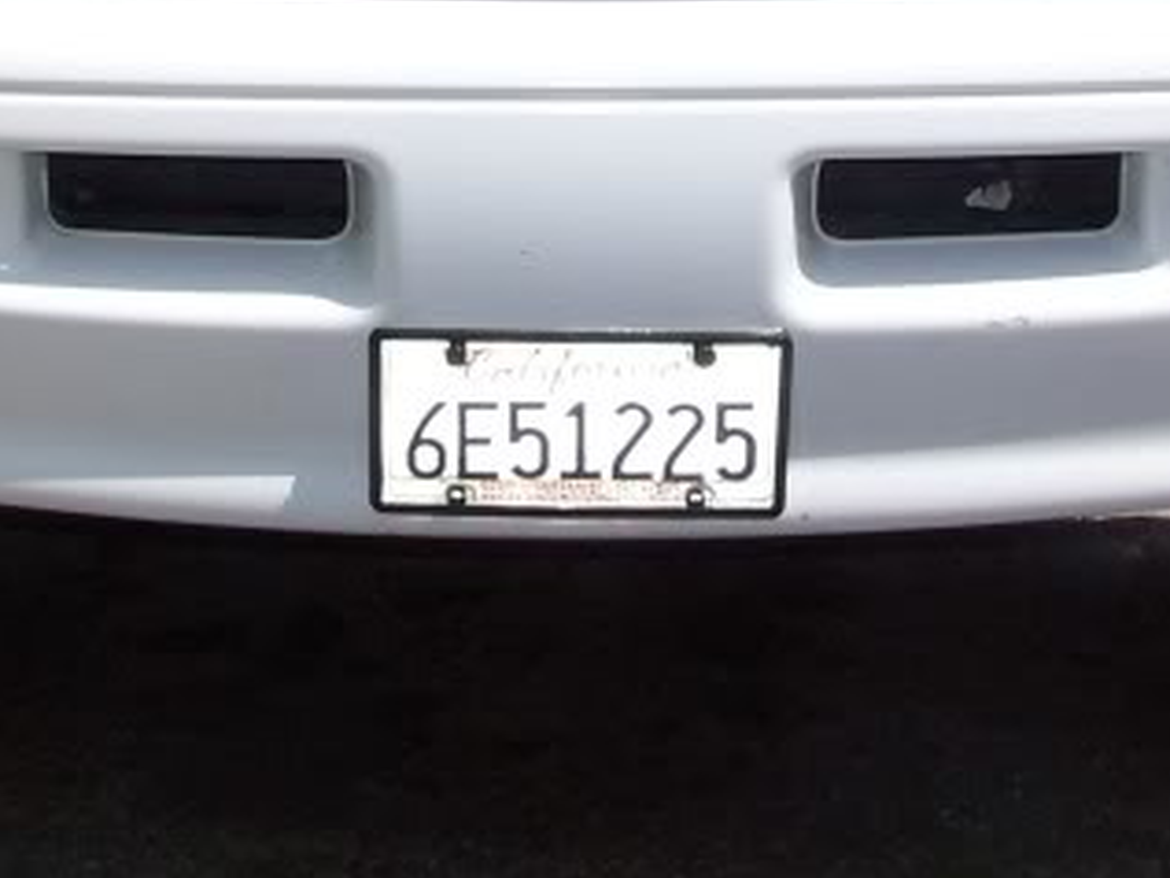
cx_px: 579
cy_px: -129
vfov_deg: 15.0
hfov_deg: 20.4
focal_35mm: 96
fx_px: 3246
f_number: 5.6
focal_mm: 6.3
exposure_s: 1/350
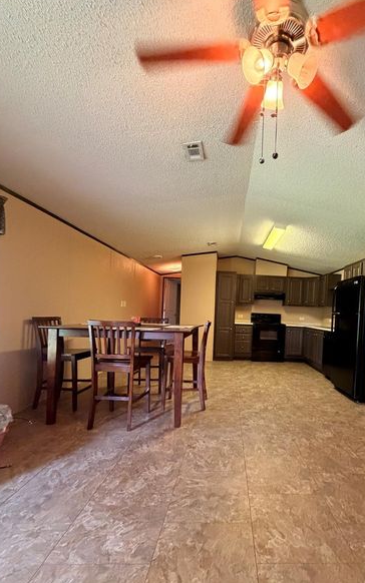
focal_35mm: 17
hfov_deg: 66.5
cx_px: 239
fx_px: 270
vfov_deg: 94.1
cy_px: 320
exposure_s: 1/60
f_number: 2.2
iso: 800
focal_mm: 2.22
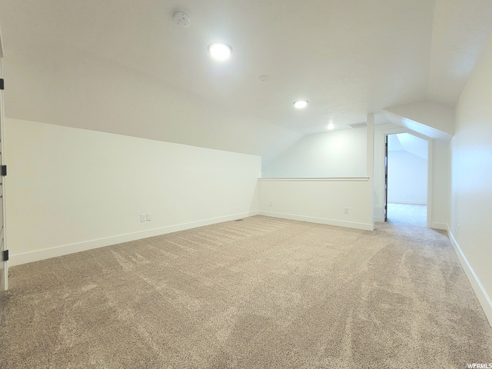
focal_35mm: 13
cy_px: 184
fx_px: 185
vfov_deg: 89.9
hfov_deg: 106.2
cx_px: 246
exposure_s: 1/60.2
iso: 250
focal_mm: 2.2
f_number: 2.2
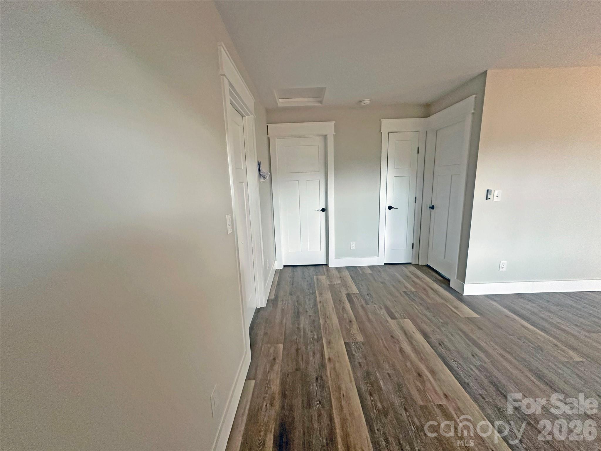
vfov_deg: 85.7
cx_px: 300
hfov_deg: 102.1
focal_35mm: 14
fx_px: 243
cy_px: 226
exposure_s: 1/61
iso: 320
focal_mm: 2.22
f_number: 2.2
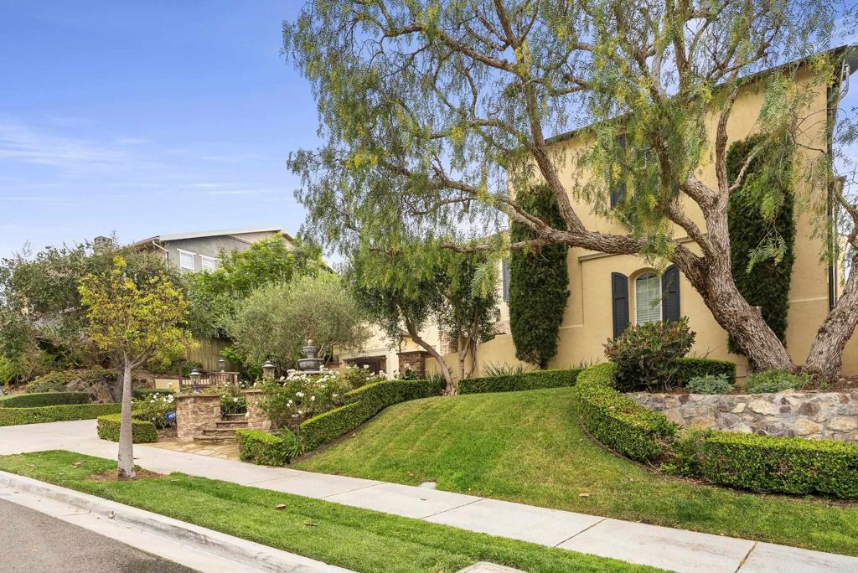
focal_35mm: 22
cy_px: 286
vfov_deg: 57.3
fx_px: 525
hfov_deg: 78.5
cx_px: 429
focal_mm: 22
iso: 500
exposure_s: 1/160
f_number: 8
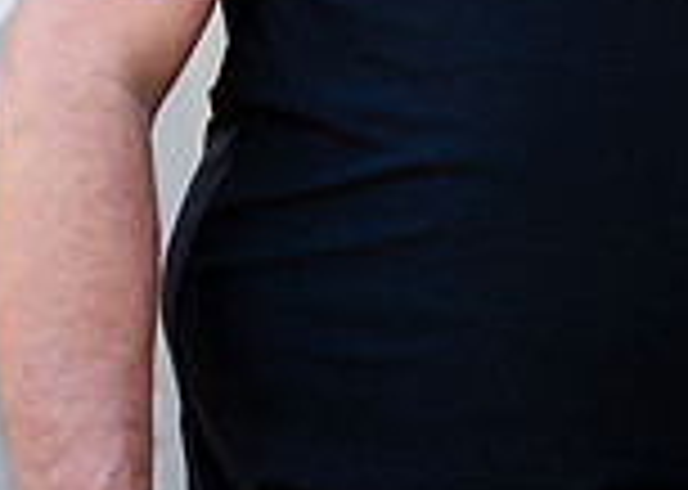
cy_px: -324
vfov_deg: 6.4
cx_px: 890
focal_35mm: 222
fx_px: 4334
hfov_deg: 8.9
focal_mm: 50
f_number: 1.2
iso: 160
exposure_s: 1/800
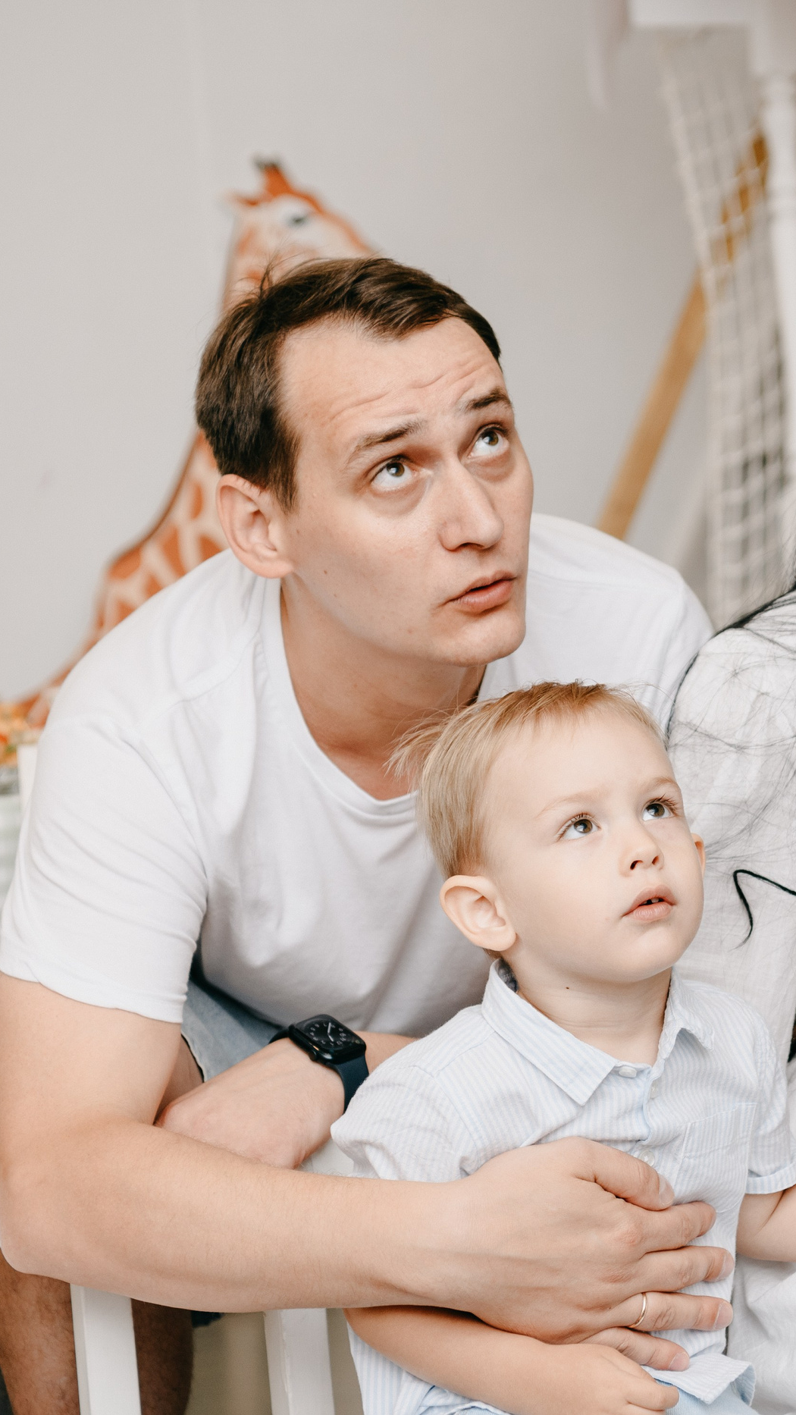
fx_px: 3901
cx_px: 544
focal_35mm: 104
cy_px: 780
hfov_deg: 11.6
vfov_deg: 20.5
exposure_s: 1/160
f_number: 3.5
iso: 160
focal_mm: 60
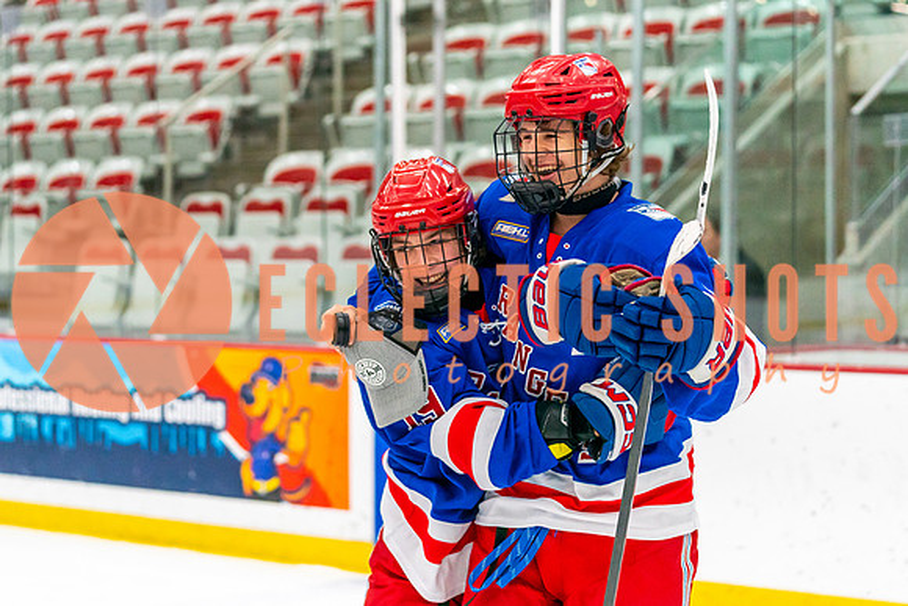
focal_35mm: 84
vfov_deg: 16.3
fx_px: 2116
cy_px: 243
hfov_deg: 24.2
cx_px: 390
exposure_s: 1/1250
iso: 3200
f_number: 2.8
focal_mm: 70
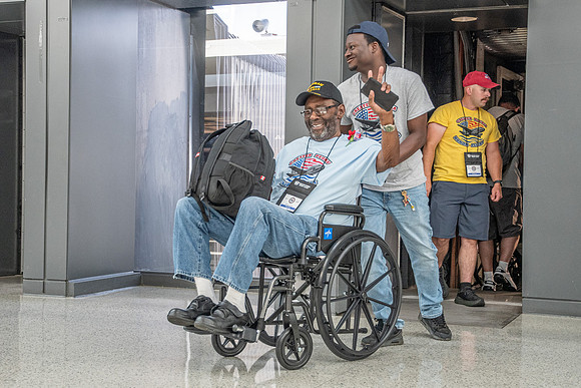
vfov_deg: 23.3
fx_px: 938
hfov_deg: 34.4
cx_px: 253
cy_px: 189
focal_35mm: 58
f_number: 3.2
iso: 800
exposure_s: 1/640
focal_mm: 32
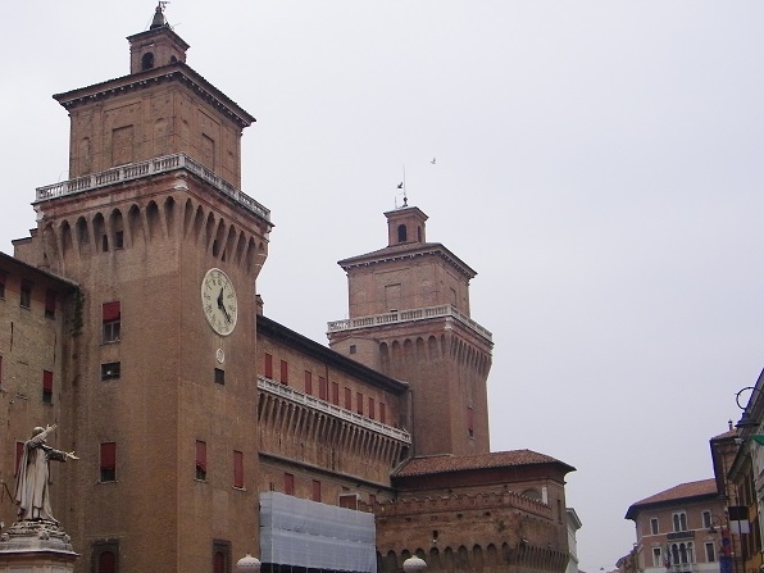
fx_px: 1126
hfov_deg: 37.3
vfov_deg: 28.4
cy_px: 377
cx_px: 288
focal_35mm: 51
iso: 100
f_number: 7.4
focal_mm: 6.8
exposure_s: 1/160
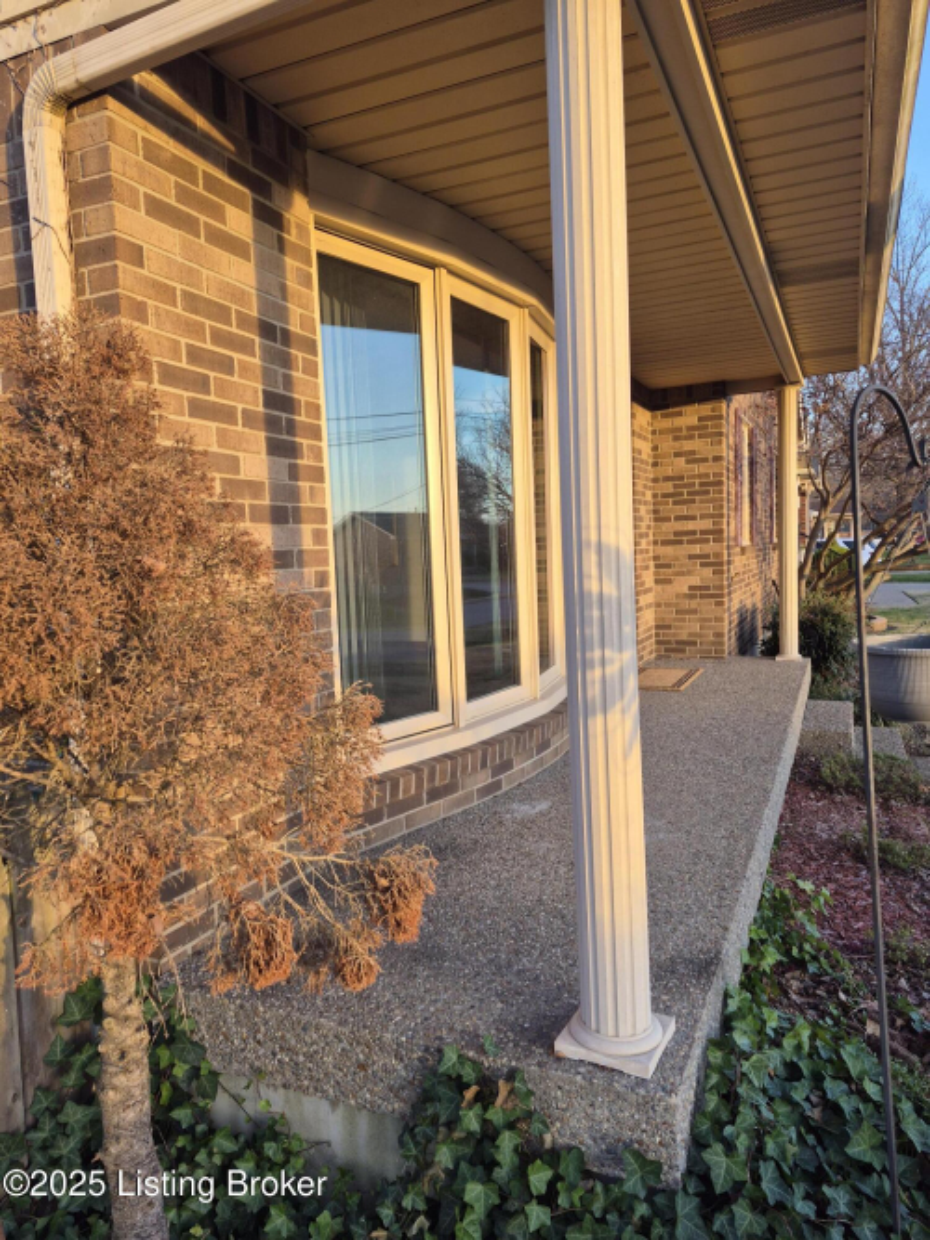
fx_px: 824
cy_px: 620
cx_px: 465
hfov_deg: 58.9
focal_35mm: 23
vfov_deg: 73.9
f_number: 1.8
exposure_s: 1/136
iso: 25
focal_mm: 5.4
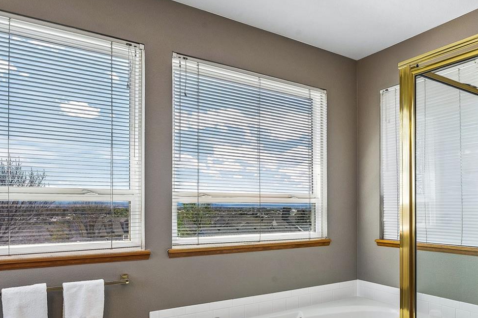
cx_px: 342
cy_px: 201
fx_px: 383
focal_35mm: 29
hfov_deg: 61.4
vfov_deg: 44.8
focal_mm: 17.5
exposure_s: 1/160
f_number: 10
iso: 400
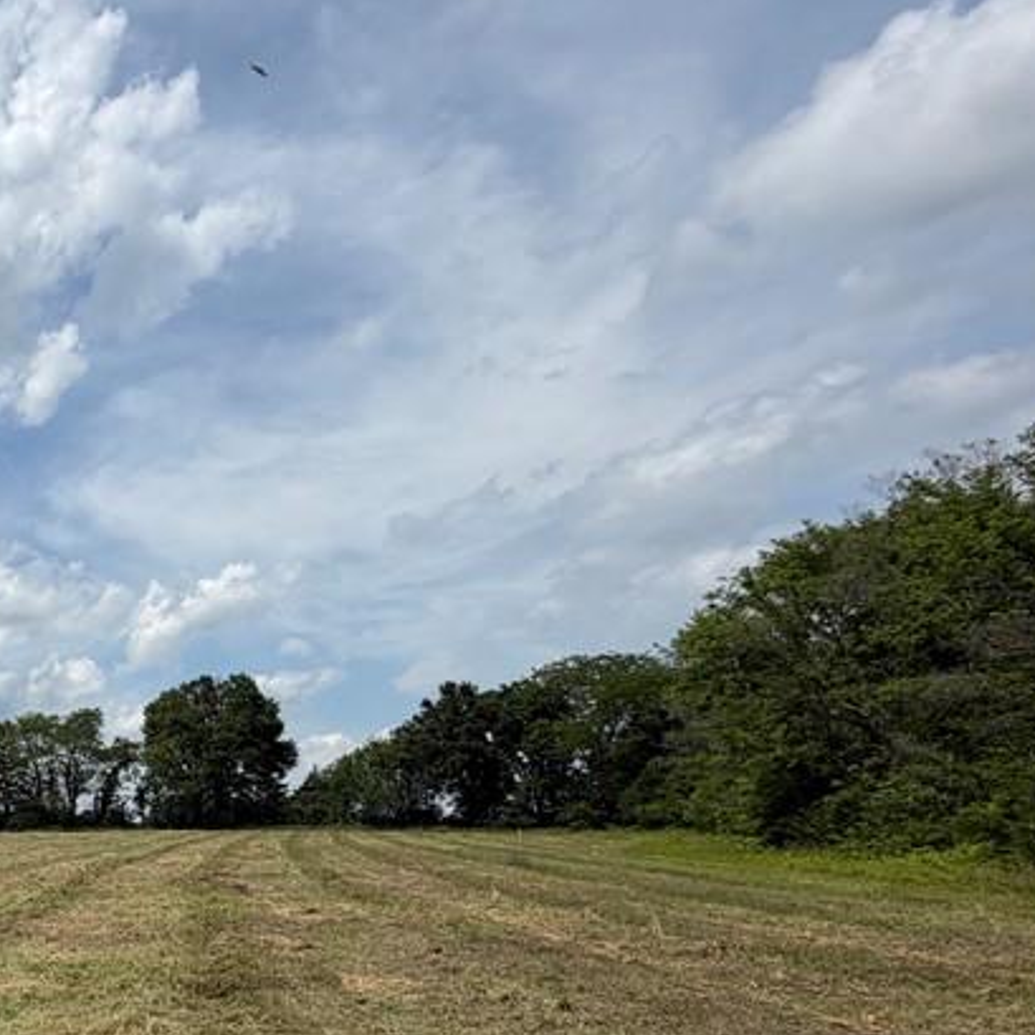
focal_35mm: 31
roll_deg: +1.4
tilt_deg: +4.7
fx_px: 1049
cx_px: -185
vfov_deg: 50.6
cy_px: 762
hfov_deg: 39.3
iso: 20
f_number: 2.2
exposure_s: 1/1848
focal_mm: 2.22
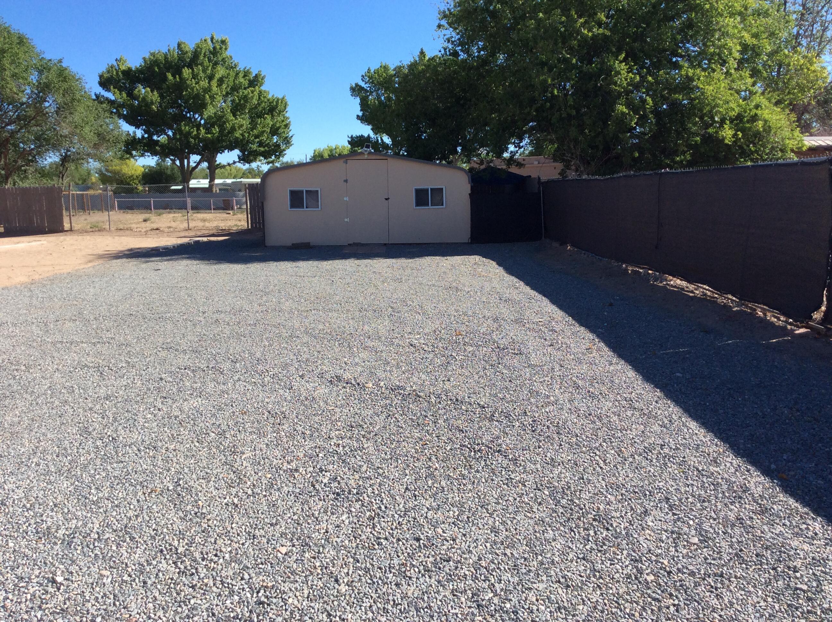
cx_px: 416
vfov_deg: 44.1
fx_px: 768
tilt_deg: -8.1
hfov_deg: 56.9
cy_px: 311
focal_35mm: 32
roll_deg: +1.7
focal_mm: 3.3
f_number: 2.4
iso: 32
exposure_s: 1/937
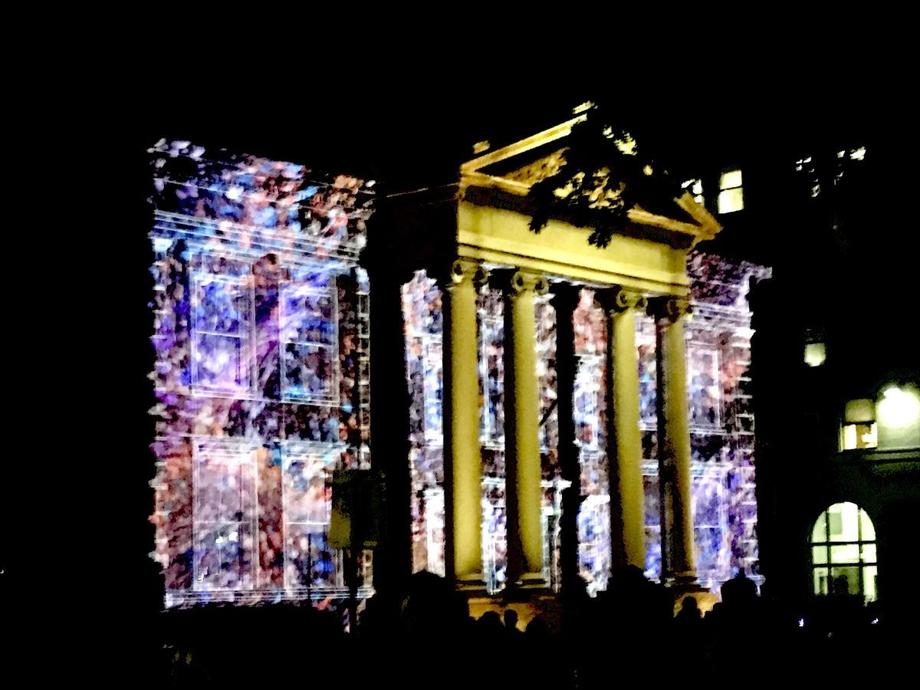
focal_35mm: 29
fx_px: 771
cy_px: 345
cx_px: 460
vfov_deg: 48.2
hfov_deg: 61.7
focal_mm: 4.15
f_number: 2.2
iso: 800
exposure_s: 1/15
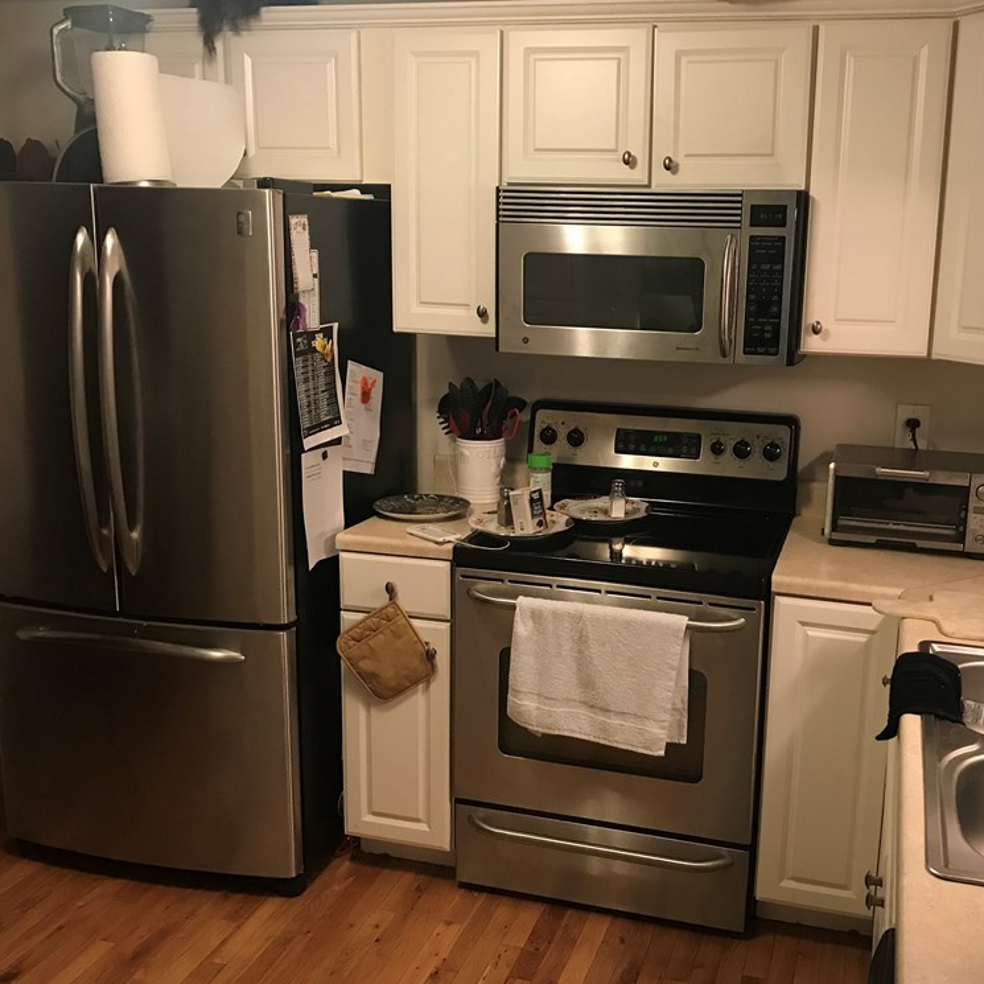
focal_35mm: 34
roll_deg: -1.7
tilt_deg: -9.7
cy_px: 487
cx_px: 626
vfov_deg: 48.4
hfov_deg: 47.9
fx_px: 1093
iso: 64
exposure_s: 1/15
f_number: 1.8
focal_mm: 3.99
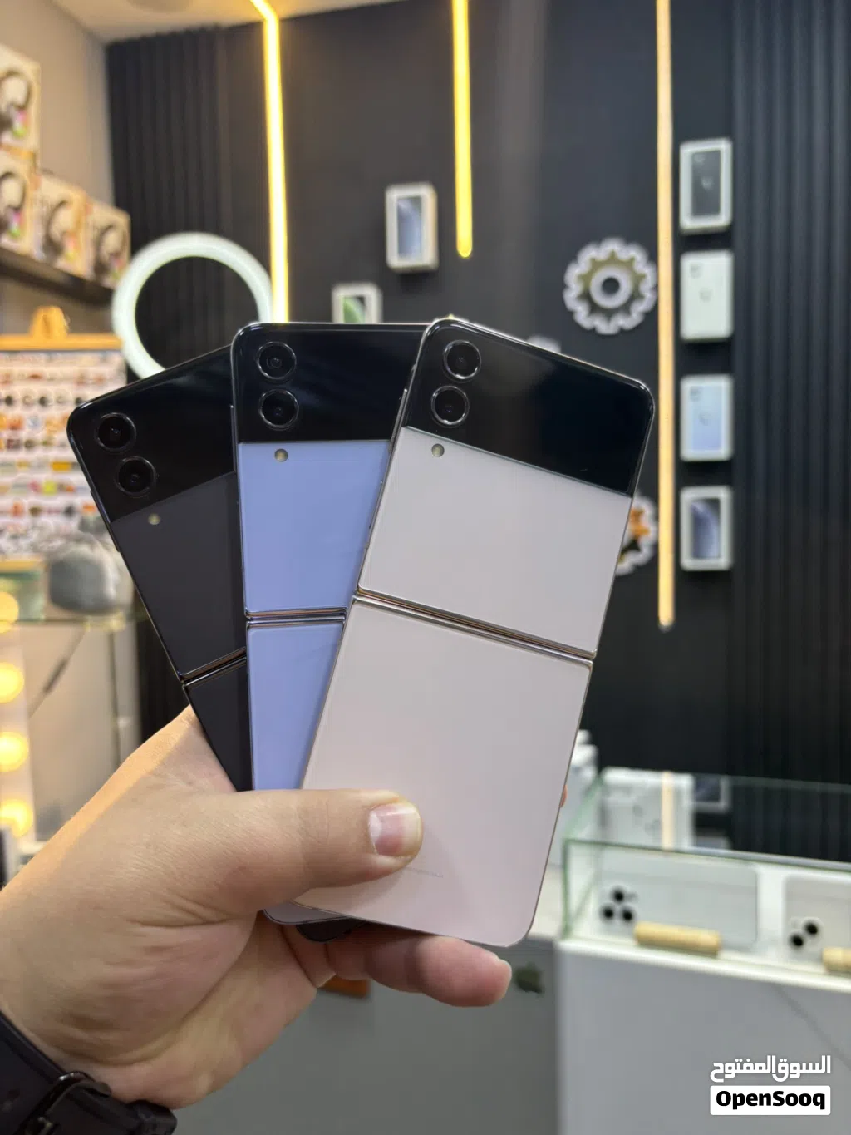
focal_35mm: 26
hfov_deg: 53.1
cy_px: 568
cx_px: 426
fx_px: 852
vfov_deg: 67.3
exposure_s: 1/100
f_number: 1.6
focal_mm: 5.96
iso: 50
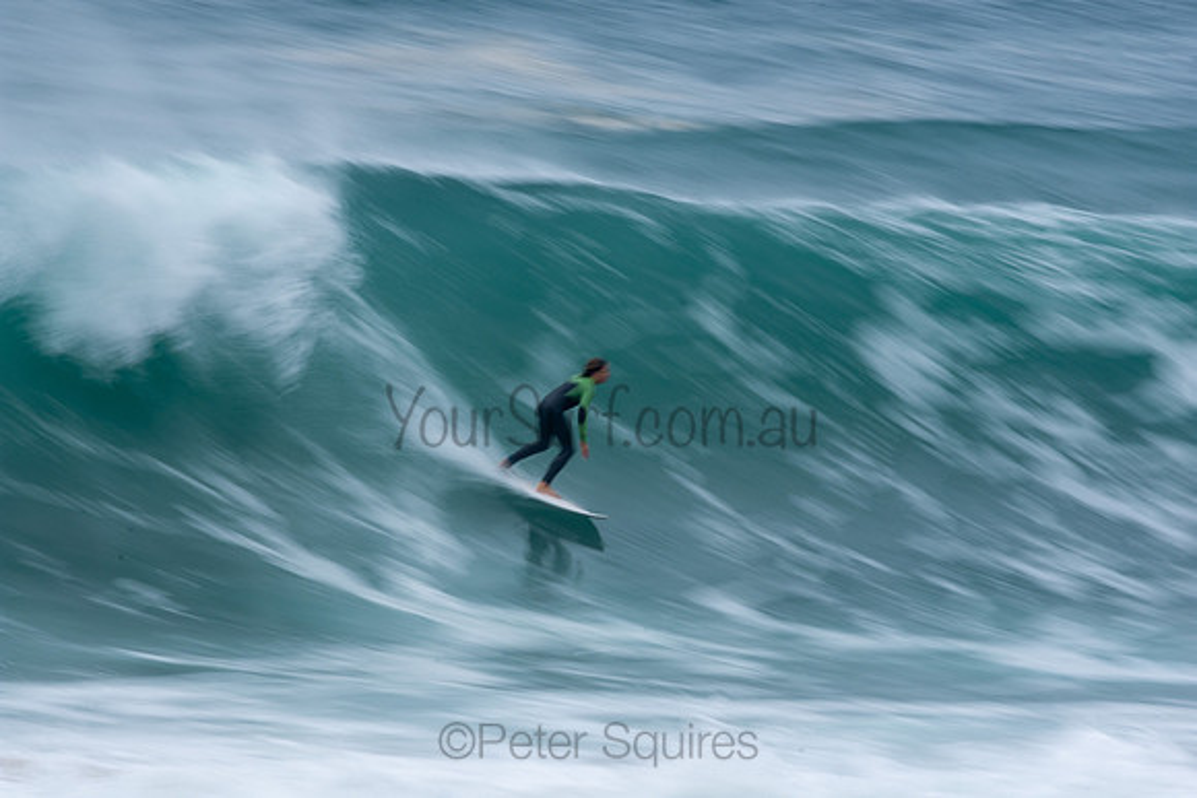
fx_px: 24942
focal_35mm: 750
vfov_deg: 1.8
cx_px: 598
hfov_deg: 2.7
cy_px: 399
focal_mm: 500
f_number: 25
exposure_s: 1/20
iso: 100
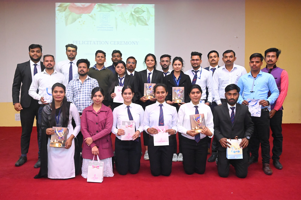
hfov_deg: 62.0
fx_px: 251
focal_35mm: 30
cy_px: 100
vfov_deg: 43.6
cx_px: 150
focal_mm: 30
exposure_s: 1/160
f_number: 5.6
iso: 12800
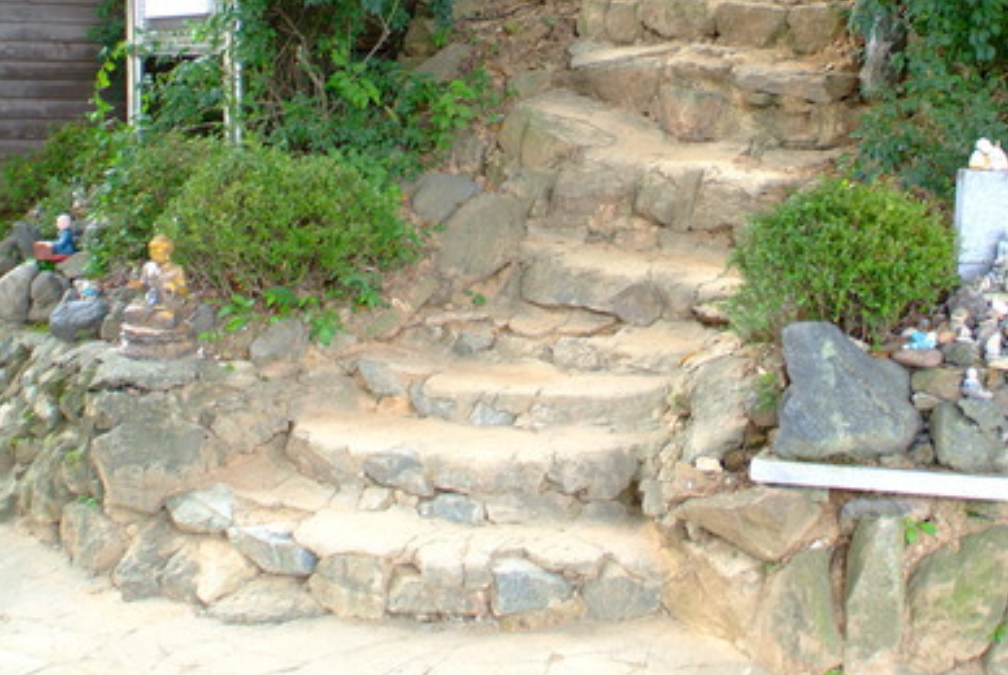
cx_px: 625
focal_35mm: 54
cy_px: 122
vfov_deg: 24.7
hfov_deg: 36.6
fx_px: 1514
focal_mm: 20
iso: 100
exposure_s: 1/45
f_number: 3.3
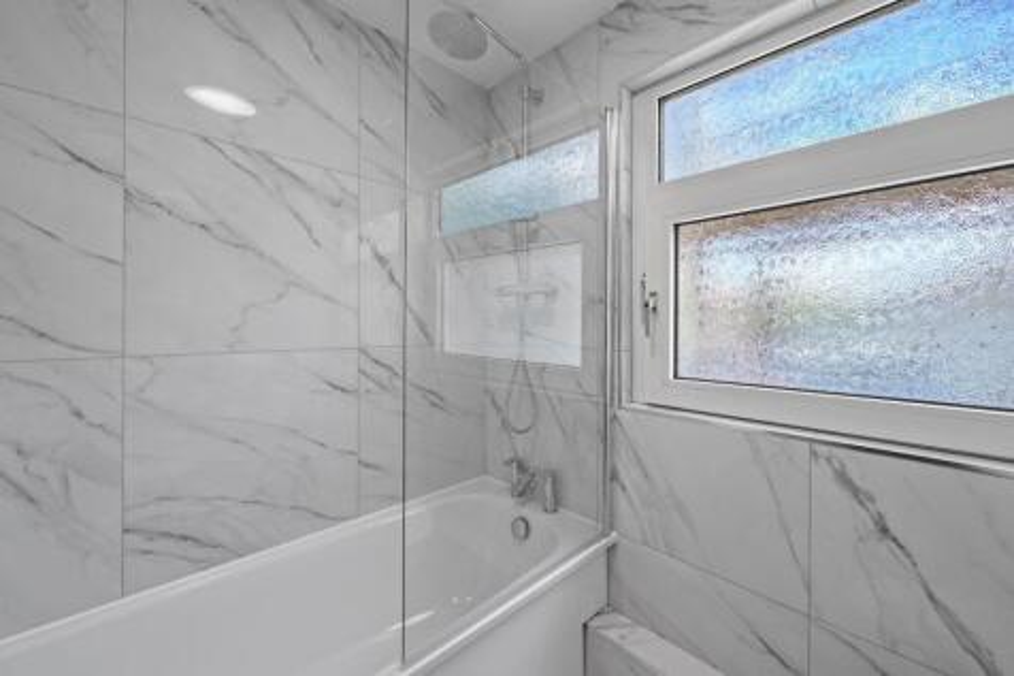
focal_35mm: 14
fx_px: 394
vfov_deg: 81.2
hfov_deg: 104.3
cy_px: 338
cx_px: 507
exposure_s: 1/13
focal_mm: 14
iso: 250
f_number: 8
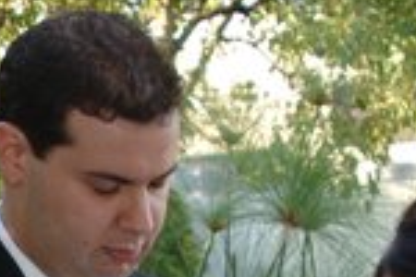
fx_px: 2068
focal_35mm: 179
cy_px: 519
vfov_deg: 7.4
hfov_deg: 11.3
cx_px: -83
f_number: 5.6
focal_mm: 28
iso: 400
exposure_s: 1/80
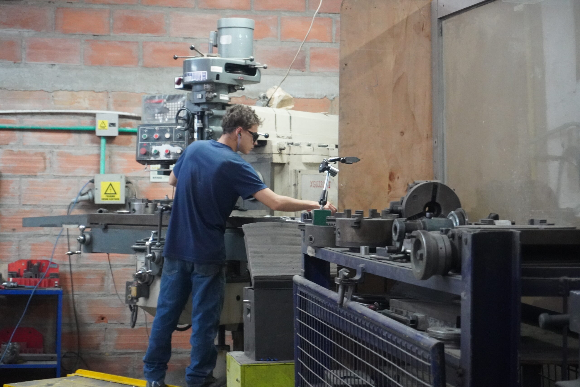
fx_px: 1184
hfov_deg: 27.5
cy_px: 194
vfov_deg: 18.5
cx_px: 290
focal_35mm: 74
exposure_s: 1/80
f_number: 5.6
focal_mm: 49
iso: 6400
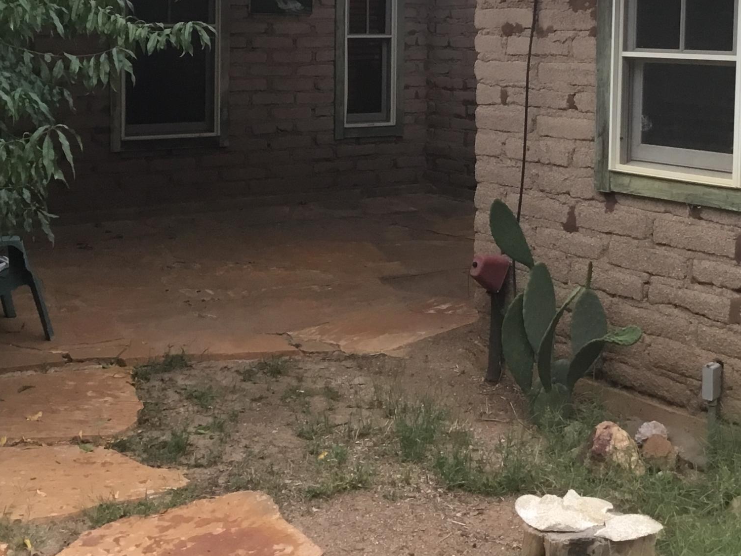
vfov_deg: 23.3
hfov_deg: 31.2
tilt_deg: -3.9
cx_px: 368
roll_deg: -0.4
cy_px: 104
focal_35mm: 62
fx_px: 1327
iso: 50
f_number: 2.4
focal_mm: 3.3
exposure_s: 1/30
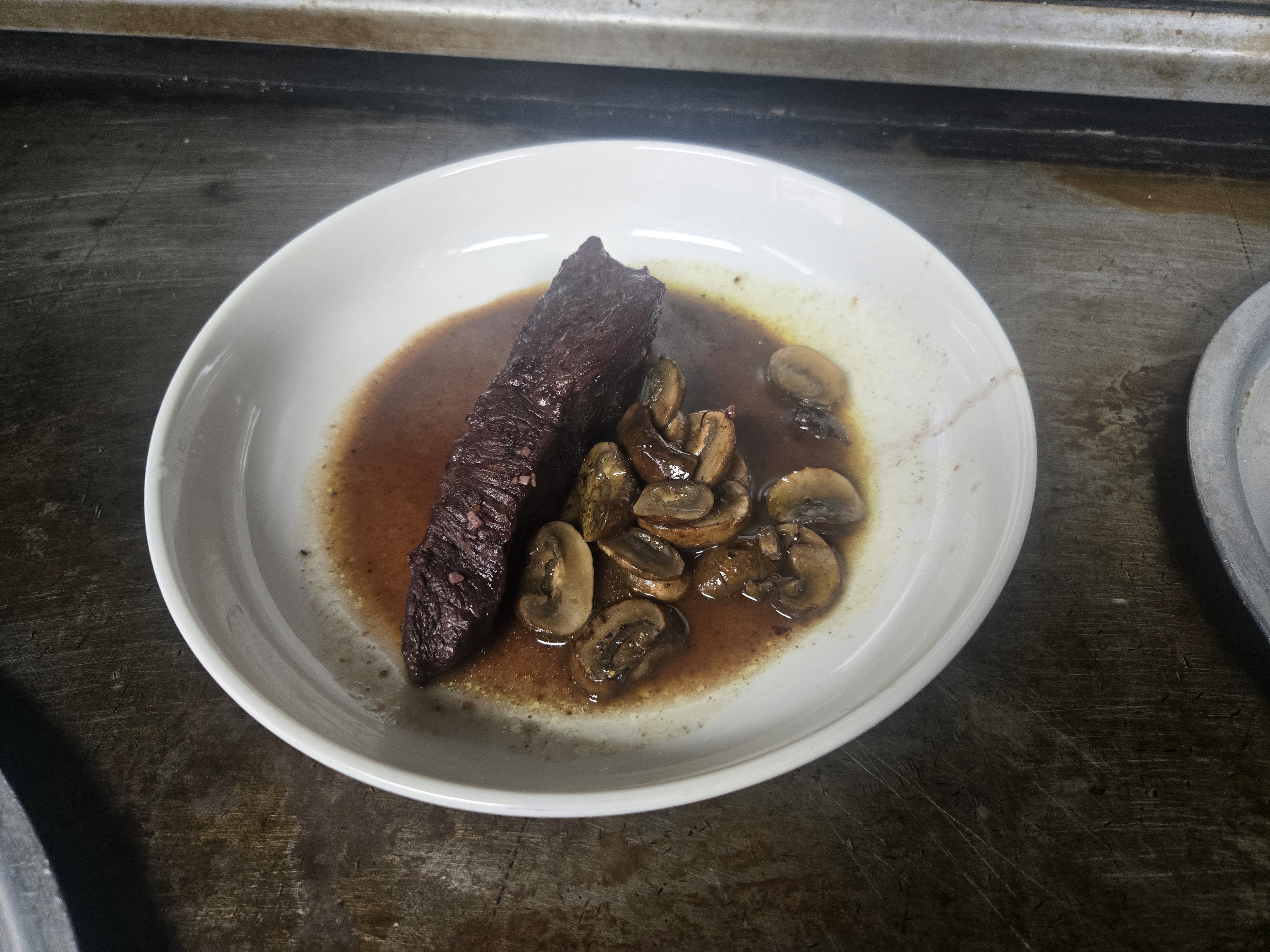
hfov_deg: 73.9
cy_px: 476
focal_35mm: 23
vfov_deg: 58.9
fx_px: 844
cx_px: 635
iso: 250
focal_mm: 5.4
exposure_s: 1/120
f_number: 1.8
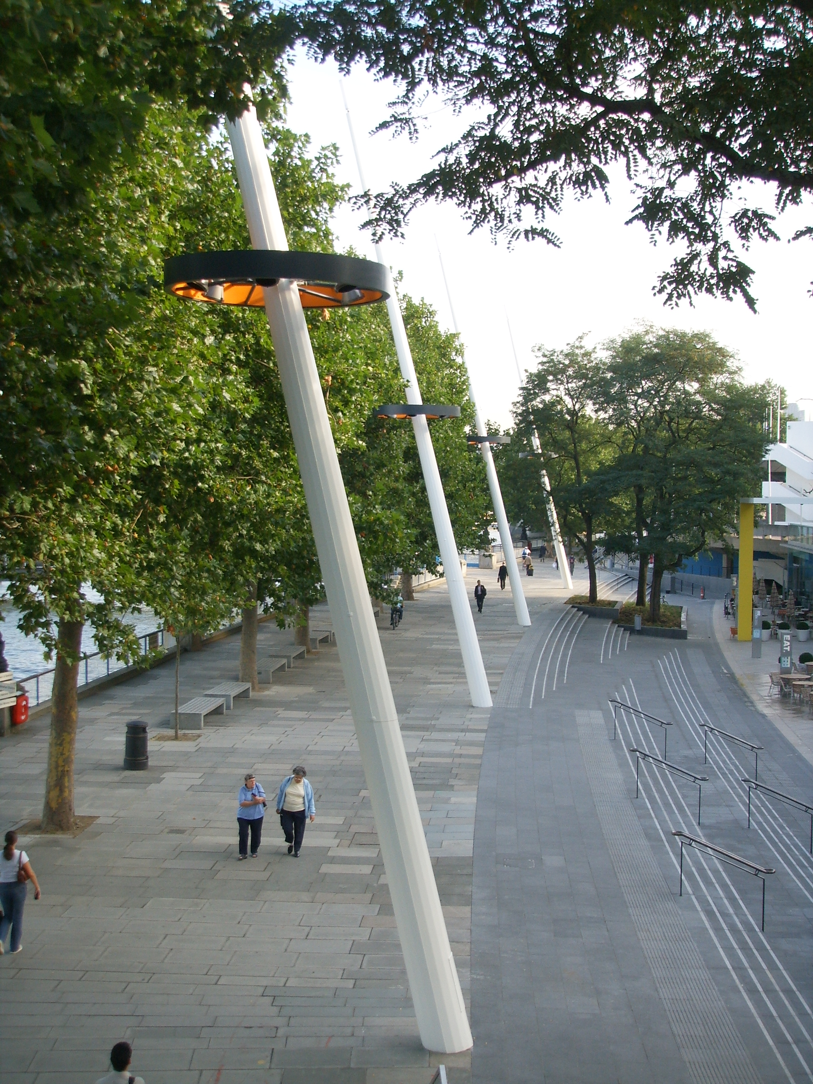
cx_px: 406
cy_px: 542
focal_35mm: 45
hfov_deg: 32.2
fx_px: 1409
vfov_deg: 42.1
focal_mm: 7.7
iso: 50
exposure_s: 1/125
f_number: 3.7
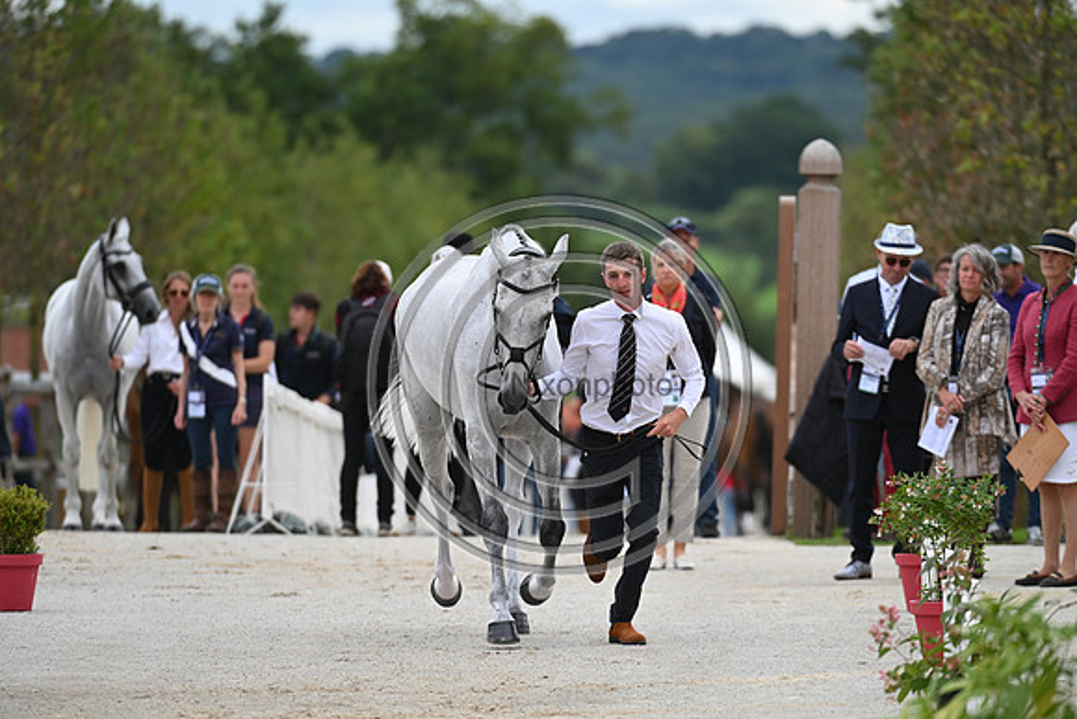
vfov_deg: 3.4
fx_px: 11969
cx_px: 538
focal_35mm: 400
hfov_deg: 5.2
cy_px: 360
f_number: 5.6
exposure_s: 1/1600
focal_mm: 400
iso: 450
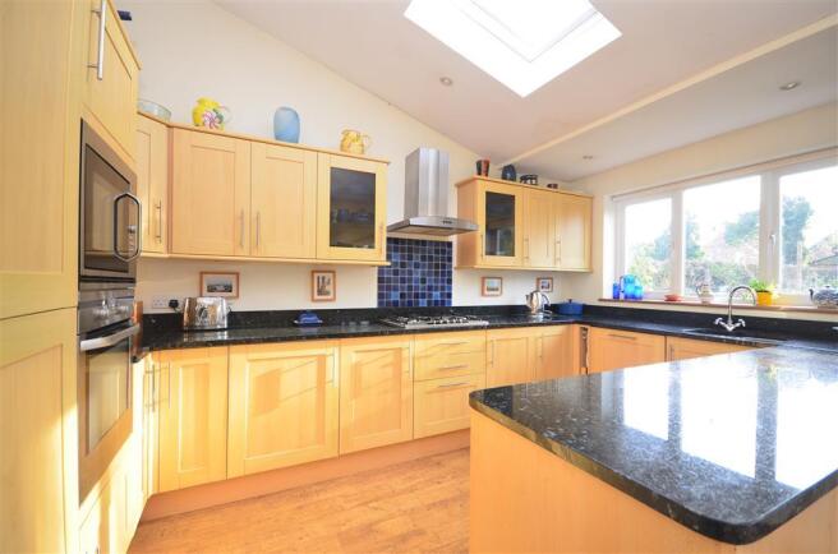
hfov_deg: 100.5
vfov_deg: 77.0
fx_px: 348
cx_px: 419
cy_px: 277
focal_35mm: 15
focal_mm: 10
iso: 200
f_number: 5
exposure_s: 1/15
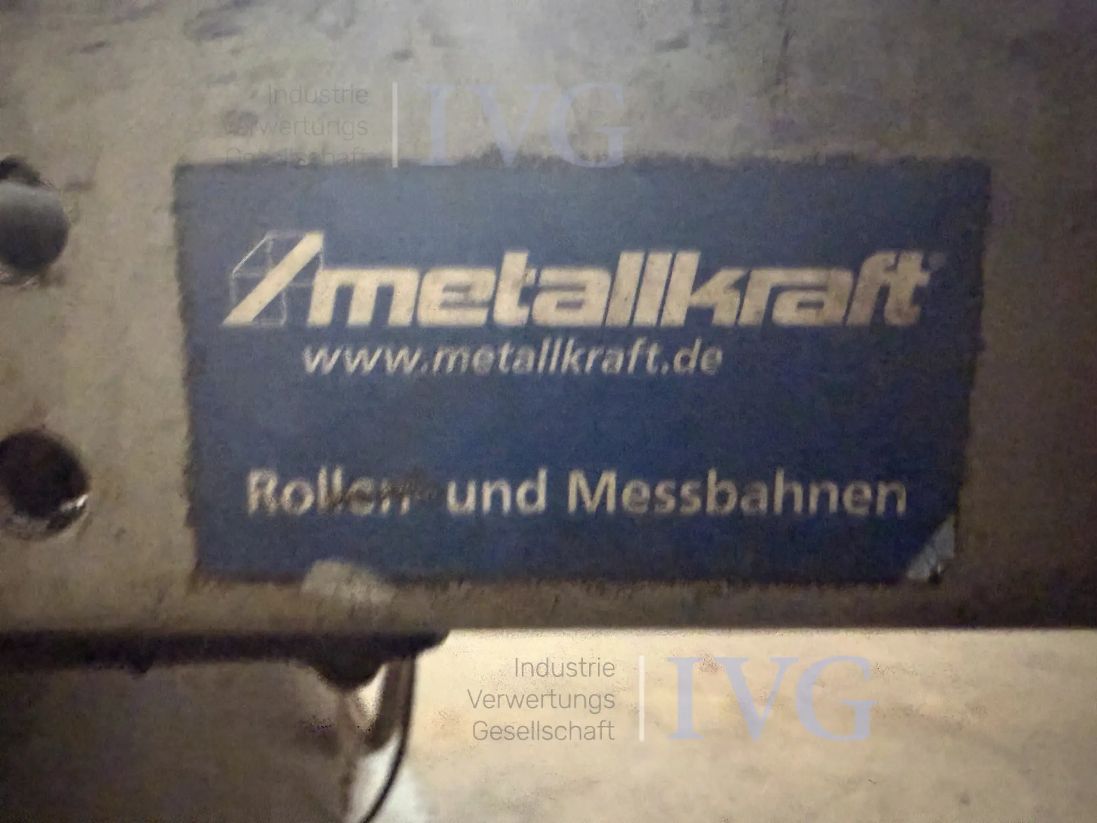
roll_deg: +0.9
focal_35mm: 26
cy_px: 412
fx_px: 824
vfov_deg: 53.1
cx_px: 548
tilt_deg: -9.2
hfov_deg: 67.3
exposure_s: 1/33
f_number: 2.2
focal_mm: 2.22
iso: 1250
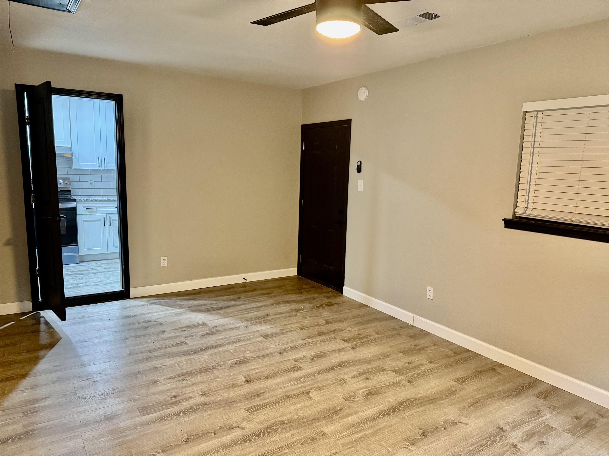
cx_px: 304
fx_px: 422
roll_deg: -1.7
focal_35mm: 24
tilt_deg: -9.5
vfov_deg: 56.8
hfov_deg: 71.6
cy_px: 228
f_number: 1.78
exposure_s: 1/40
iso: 800
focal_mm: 6.76
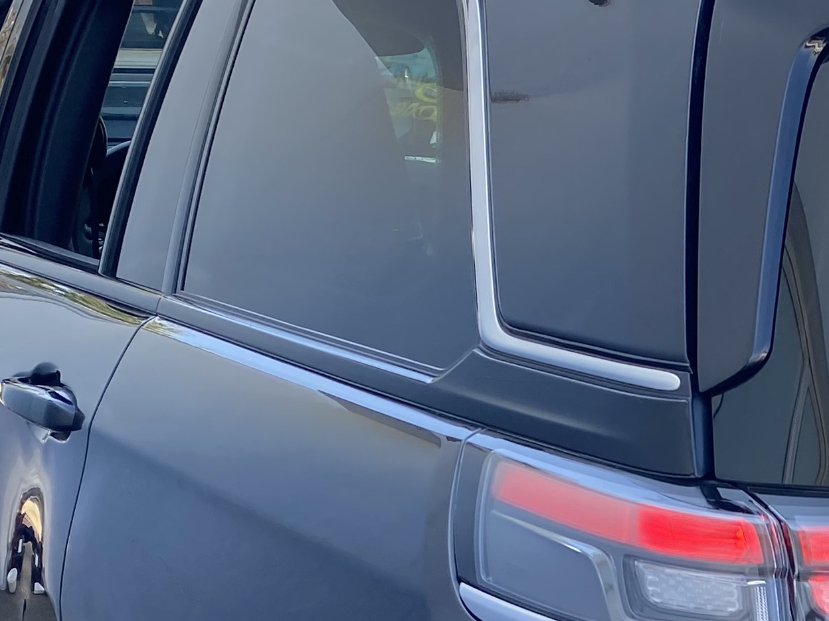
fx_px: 2012
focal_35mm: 84
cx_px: 922
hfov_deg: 22.0
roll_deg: -2.7
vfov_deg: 16.8
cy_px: 742
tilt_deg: -20.6
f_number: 1.8
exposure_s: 1/255
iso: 32
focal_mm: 4.25
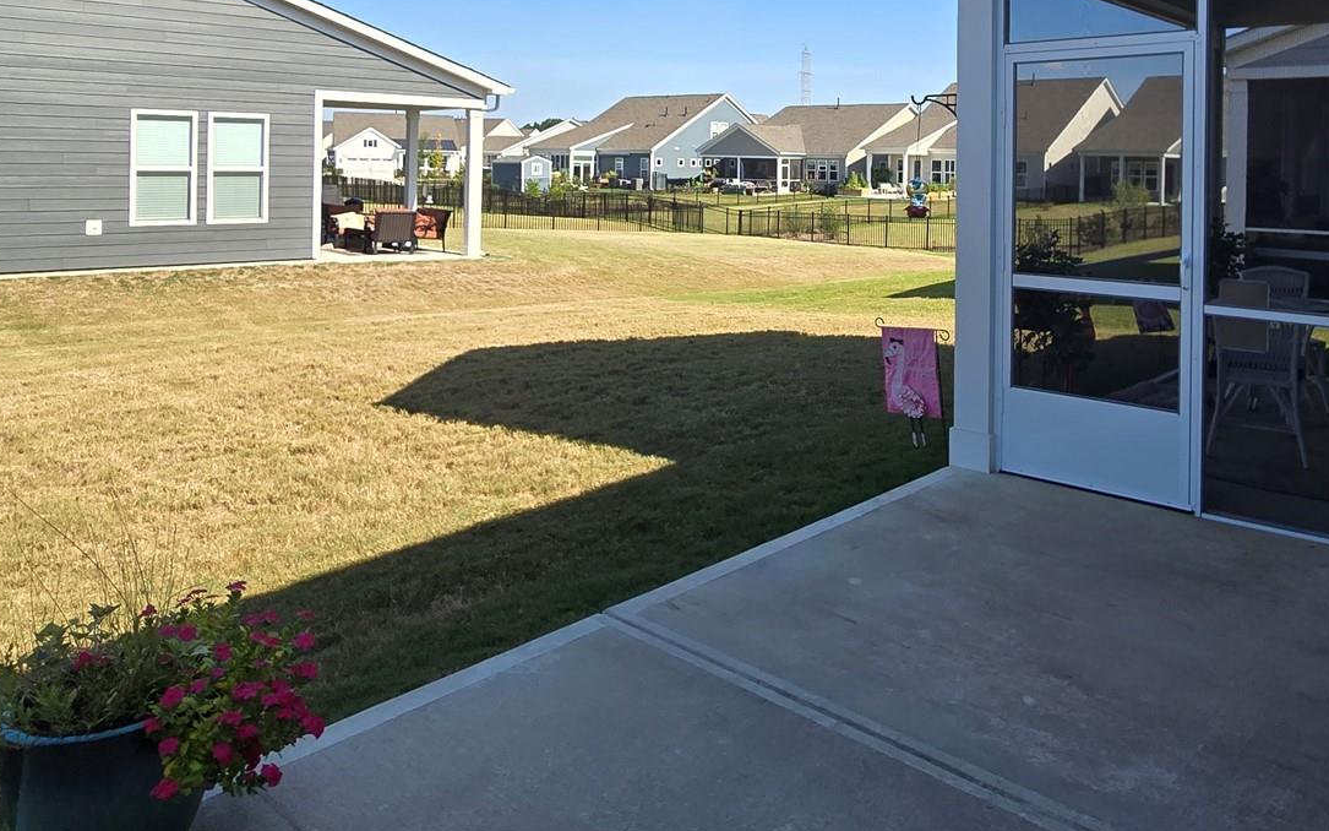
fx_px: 942
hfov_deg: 69.8
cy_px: 168
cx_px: 785
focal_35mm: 26
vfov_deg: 45.2
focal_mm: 2.2
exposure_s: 1/1182
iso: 50
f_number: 2.2
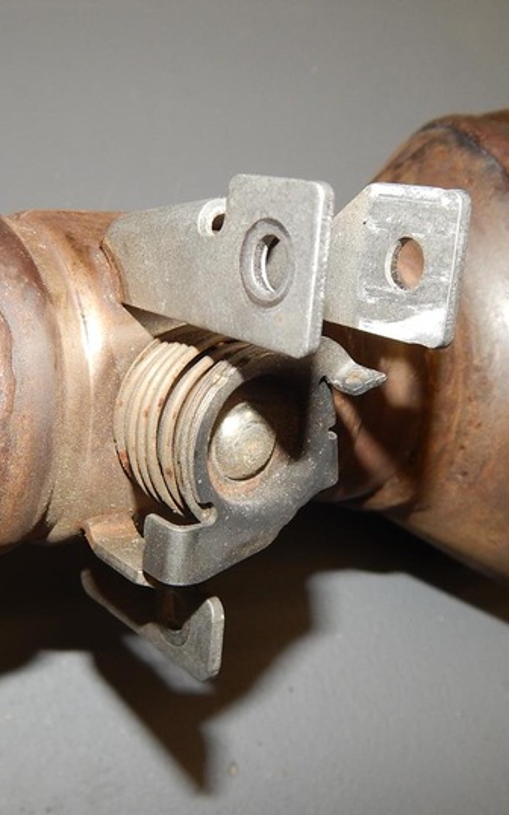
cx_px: 201
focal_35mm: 44
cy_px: 408
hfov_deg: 29.1
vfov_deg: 45.3
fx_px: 977
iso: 200
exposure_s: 1/30
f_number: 6.5
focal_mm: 5.6
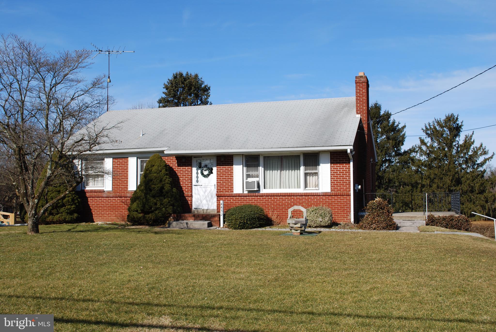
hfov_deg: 49.5
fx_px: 538
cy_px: 166
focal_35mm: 39
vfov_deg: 34.3
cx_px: 248
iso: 100
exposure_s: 1/250
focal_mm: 26
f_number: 8
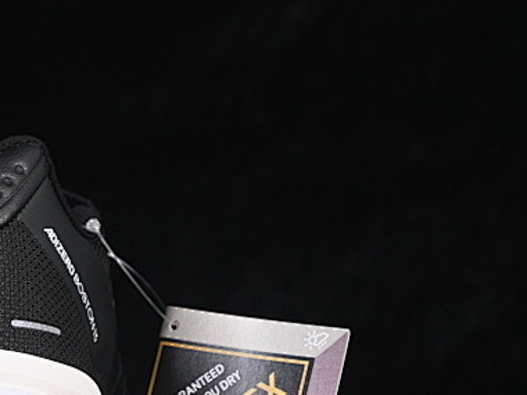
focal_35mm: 205
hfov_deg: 9.5
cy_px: 215
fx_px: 3121
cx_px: -161
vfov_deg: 7.2
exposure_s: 1/60
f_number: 6.3
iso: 160
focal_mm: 50
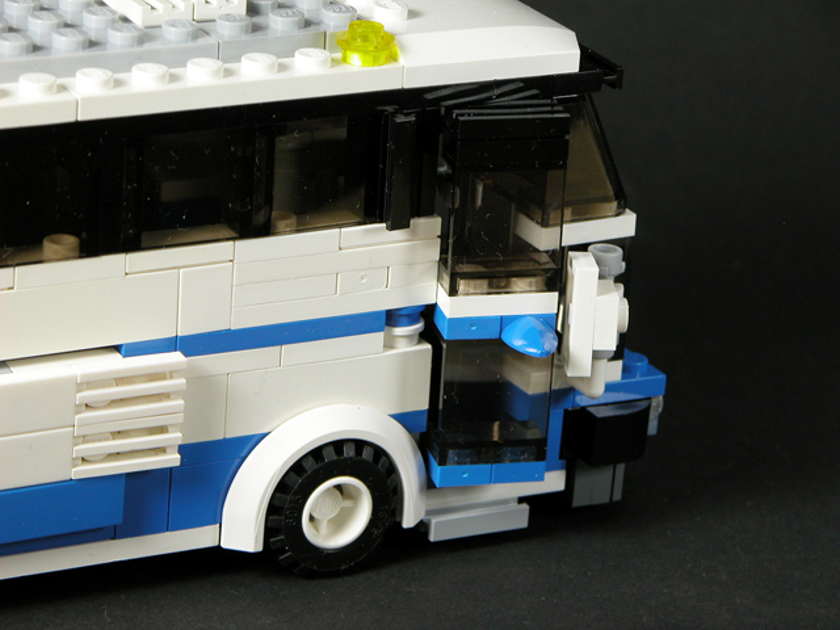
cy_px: 315
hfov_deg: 11.2
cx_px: 420
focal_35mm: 176
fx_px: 4271
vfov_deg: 8.4
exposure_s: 1/8
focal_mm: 44.7
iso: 100
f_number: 6.3
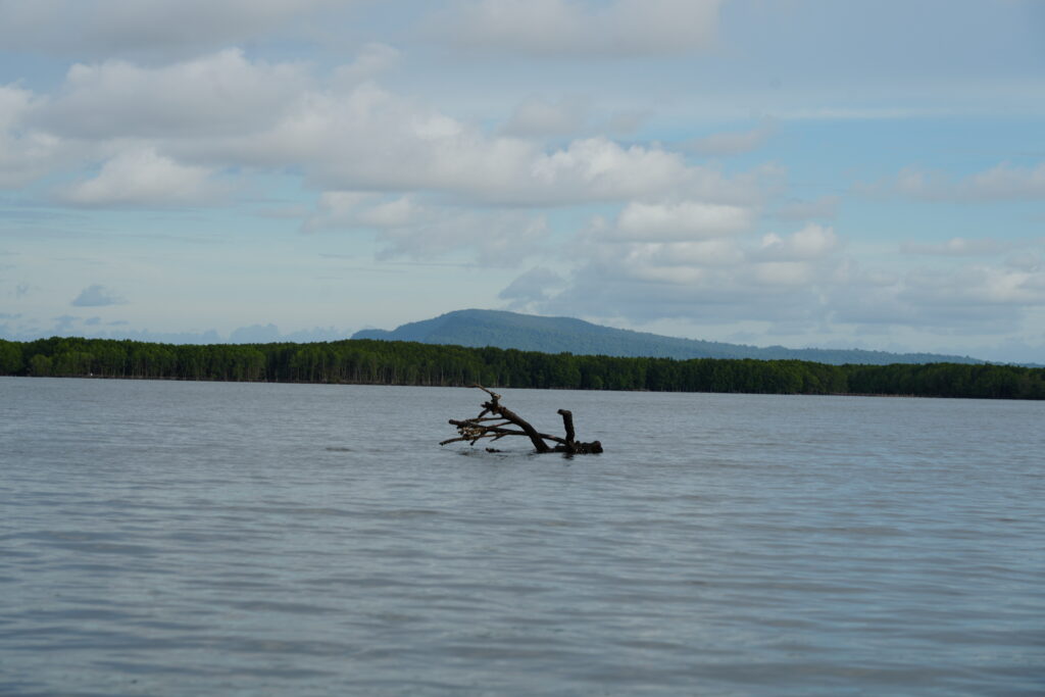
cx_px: 522
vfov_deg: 13.0
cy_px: 348
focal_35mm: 105
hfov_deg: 19.5
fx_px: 3048
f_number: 8
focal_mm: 105
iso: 100
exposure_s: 1/200
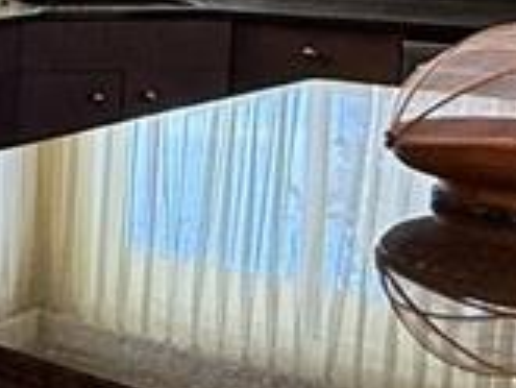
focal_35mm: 87
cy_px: 72
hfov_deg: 17.9
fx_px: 1298
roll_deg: -0.1
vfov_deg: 16.9
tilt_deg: -8.9
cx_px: -413
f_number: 2.2
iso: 200
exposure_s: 1/120
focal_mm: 2.22
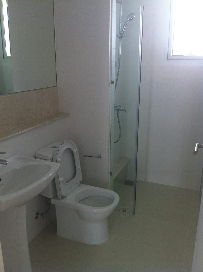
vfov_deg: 52.7
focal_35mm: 35
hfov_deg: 40.6
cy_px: 136
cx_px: 102
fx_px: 274
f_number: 2.8
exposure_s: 1/40
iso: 80
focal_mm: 3.85
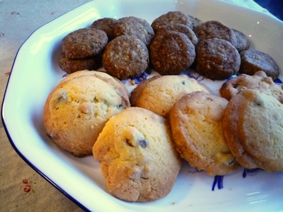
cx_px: 142
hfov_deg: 60.0
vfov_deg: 46.8
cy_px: 106
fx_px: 245
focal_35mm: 30
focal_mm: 5.2
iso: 400
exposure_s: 1/15
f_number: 3.3
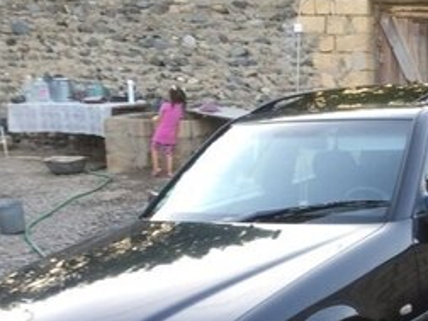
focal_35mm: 76
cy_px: 347
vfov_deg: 18.7
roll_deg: -0.3
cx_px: 436
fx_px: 940
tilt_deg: -16.6
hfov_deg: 24.4
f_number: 2.2
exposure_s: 1/50
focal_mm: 4.15
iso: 25
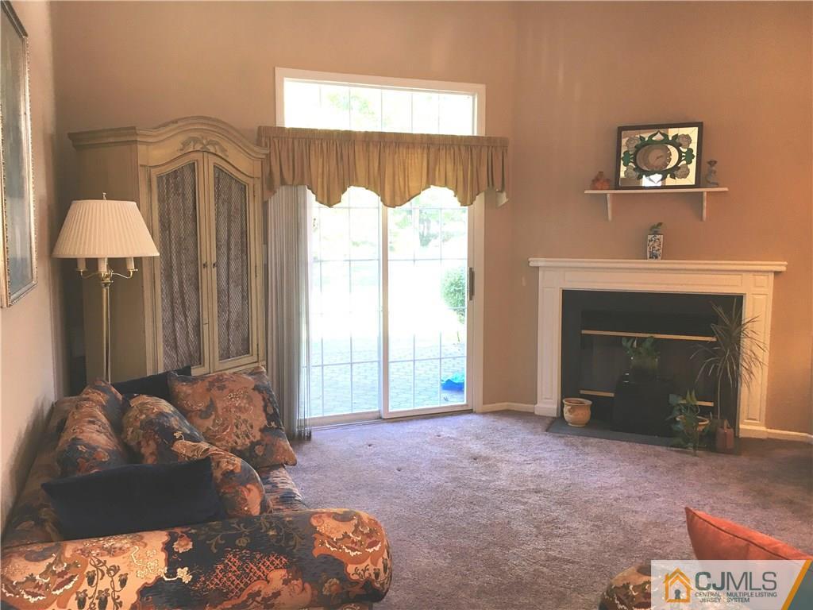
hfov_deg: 61.7
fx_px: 681
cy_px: 305
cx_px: 406
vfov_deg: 48.2
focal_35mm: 29
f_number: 2.2
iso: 32
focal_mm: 4.15
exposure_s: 1/30
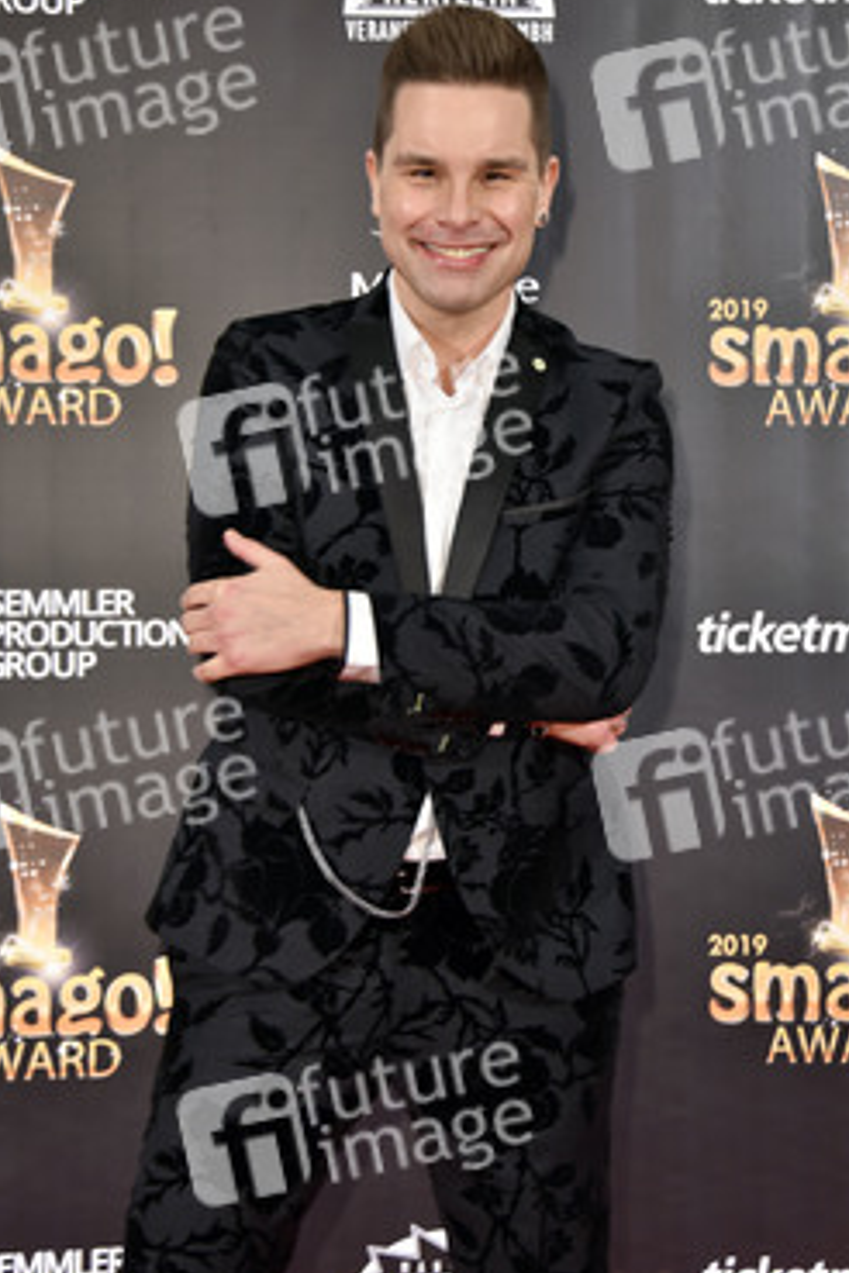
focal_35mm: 78
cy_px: 607
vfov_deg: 26.0
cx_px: 456
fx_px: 2759
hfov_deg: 17.5
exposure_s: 1/125
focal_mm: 72
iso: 1000
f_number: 5.6
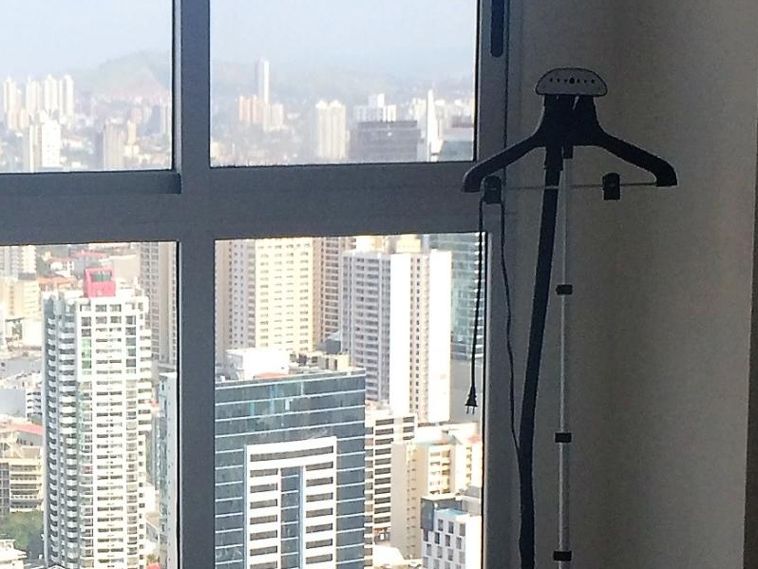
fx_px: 2388
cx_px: 18
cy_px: 449
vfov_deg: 13.5
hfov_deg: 17.7
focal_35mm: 109
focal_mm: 4.15
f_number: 2.2
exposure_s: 1/562
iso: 32
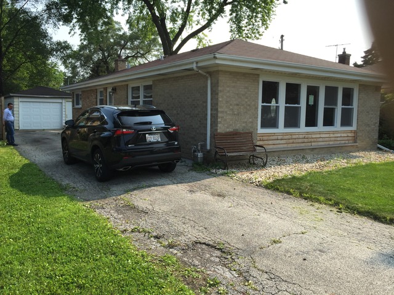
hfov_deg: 61.7
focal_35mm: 29
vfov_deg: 48.2
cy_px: 148
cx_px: 197
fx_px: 330
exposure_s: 1/1163
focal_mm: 4.15
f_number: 2.2
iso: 32
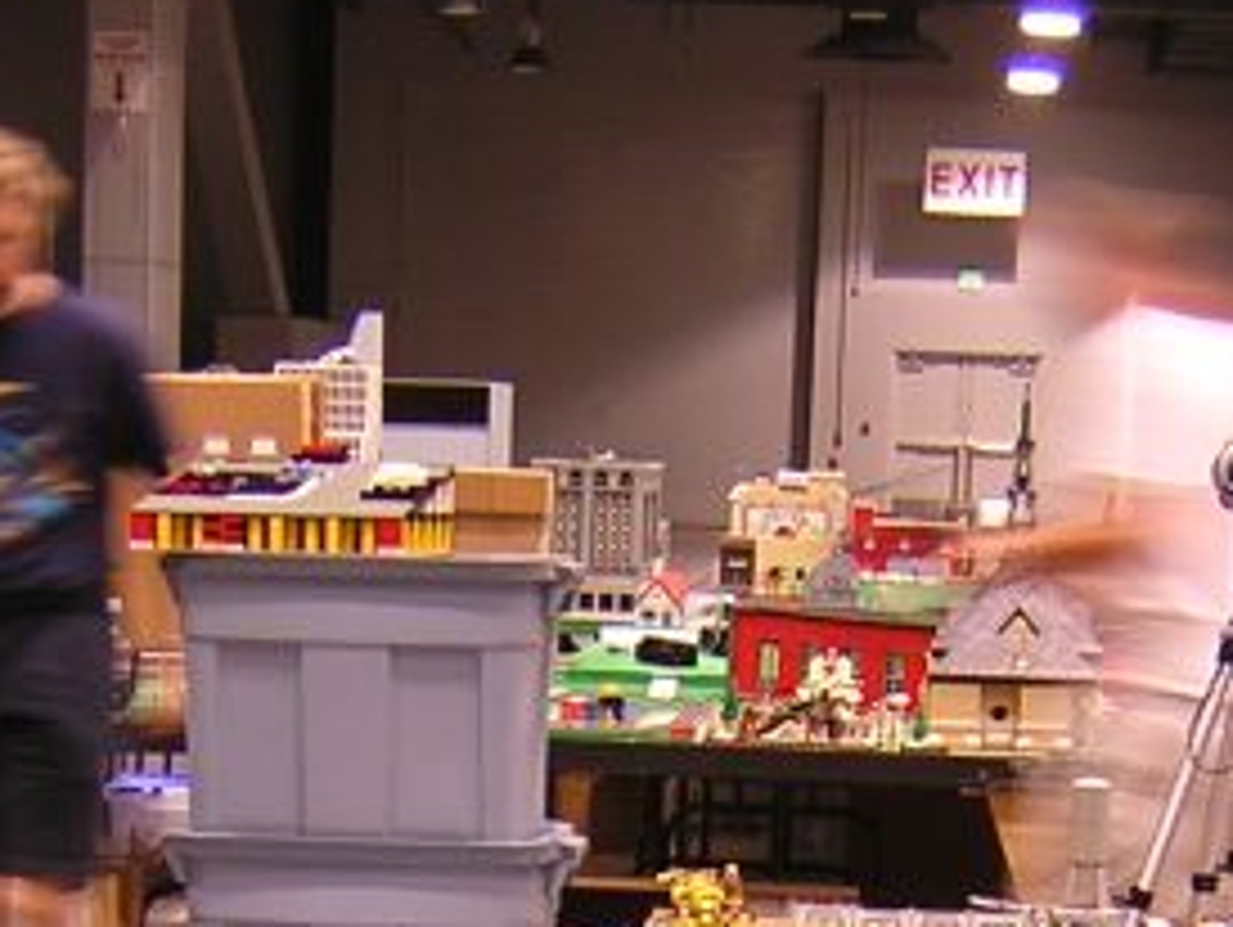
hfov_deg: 18.7
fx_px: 3743
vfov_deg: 13.8
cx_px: 670
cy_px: 1071
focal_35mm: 105
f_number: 2.6
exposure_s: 1/4.2
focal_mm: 4.7
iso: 100
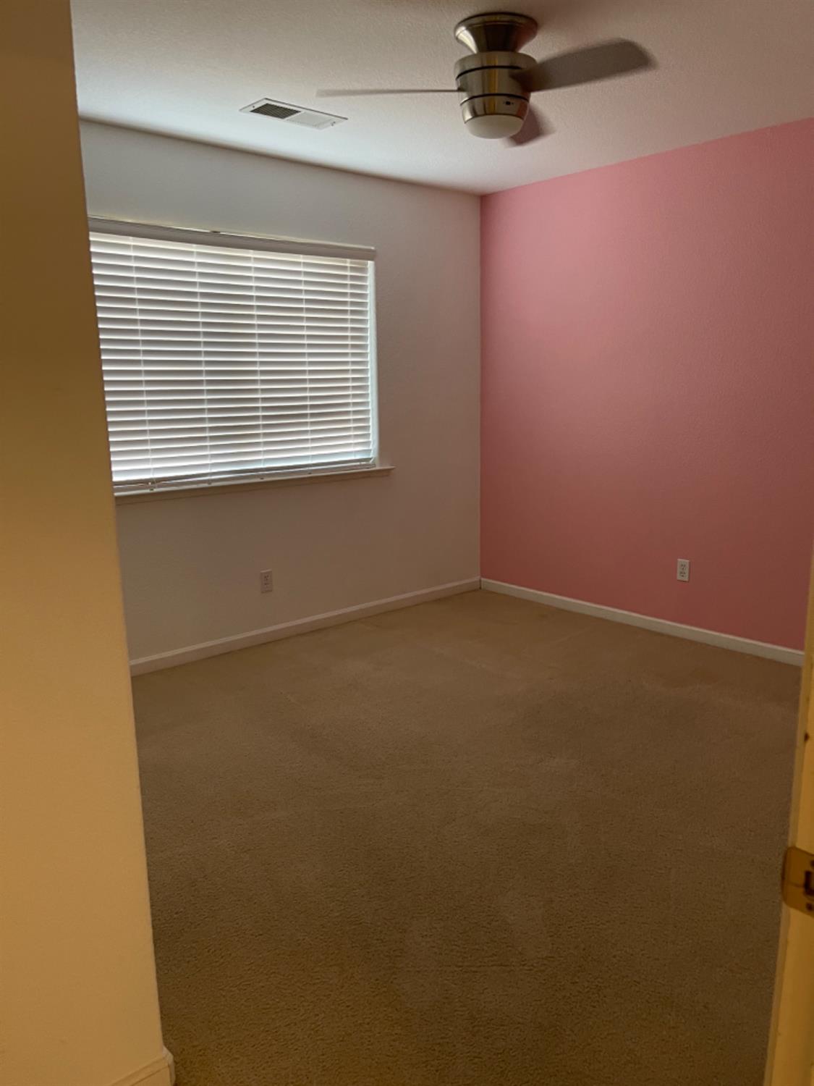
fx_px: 784
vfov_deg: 69.4
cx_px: 407
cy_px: 543
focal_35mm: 25
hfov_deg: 54.9
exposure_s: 1/60
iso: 250
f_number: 1.6
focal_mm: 5.1
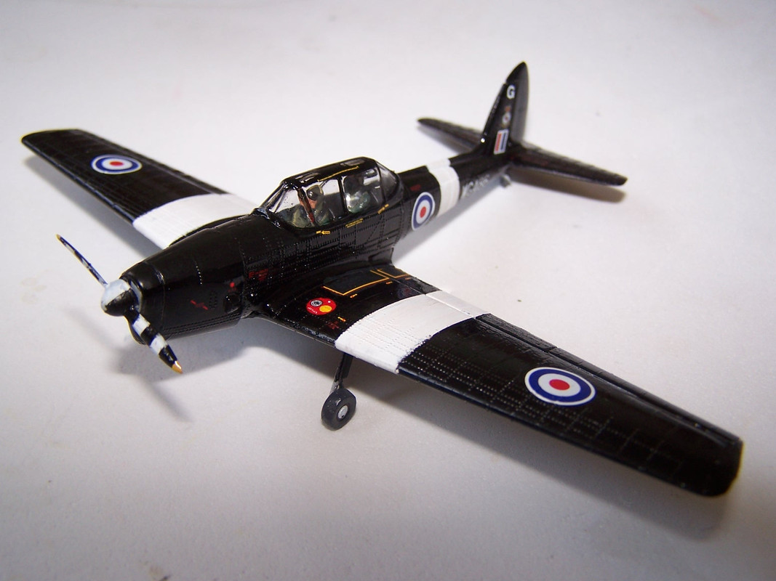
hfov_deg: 49.0
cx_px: 388
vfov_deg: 37.7
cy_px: 290
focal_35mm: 38
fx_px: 852
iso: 80
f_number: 2.8
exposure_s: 1/125
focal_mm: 6.3
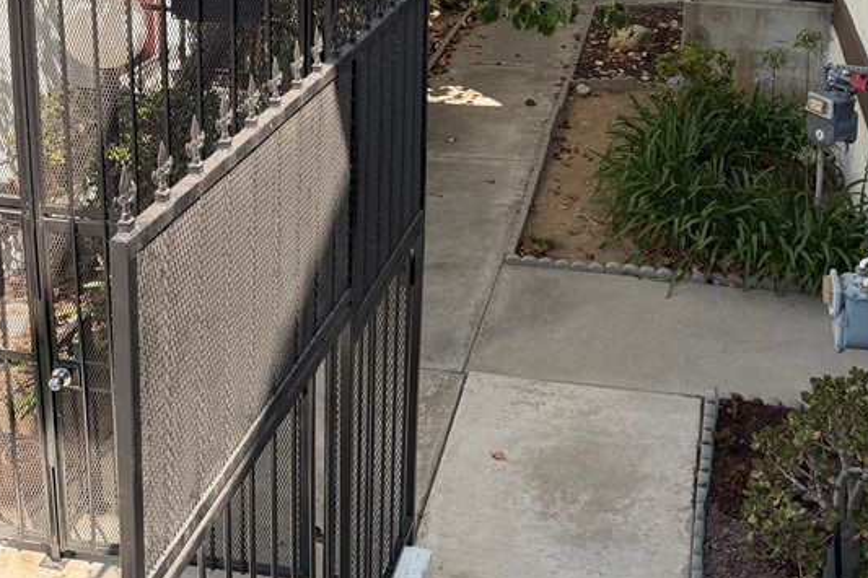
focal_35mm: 48
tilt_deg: -15.5
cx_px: 547
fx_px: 1157
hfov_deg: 40.8
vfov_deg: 26.7
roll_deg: -2.4
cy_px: 15
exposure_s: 1/979
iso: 100
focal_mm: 6.76
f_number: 1.78
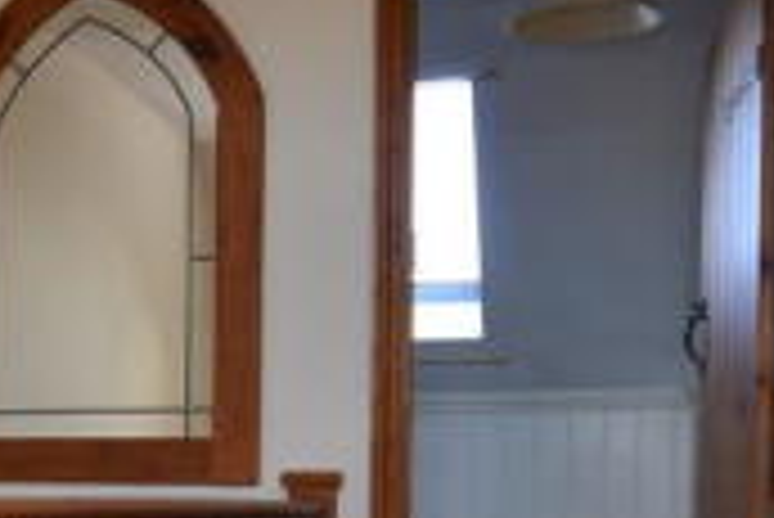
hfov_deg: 32.1
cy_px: 525
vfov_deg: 22.8
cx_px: -11
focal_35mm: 57
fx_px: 1227
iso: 400
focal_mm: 10
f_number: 4
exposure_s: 1/60
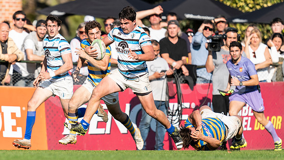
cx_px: 51
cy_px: 109
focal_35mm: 690
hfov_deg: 3.1
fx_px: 5198
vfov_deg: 1.8
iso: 100
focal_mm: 400
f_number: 2.8
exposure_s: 1/1250
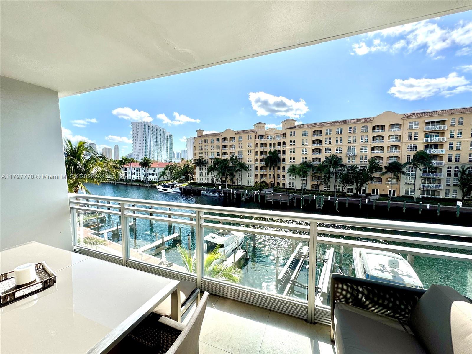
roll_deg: +1.0
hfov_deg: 102.1
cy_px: 177
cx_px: 236
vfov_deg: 85.7
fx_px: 191
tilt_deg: -4.4
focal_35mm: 14
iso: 50
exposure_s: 1/3106
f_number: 2.2
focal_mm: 2.22
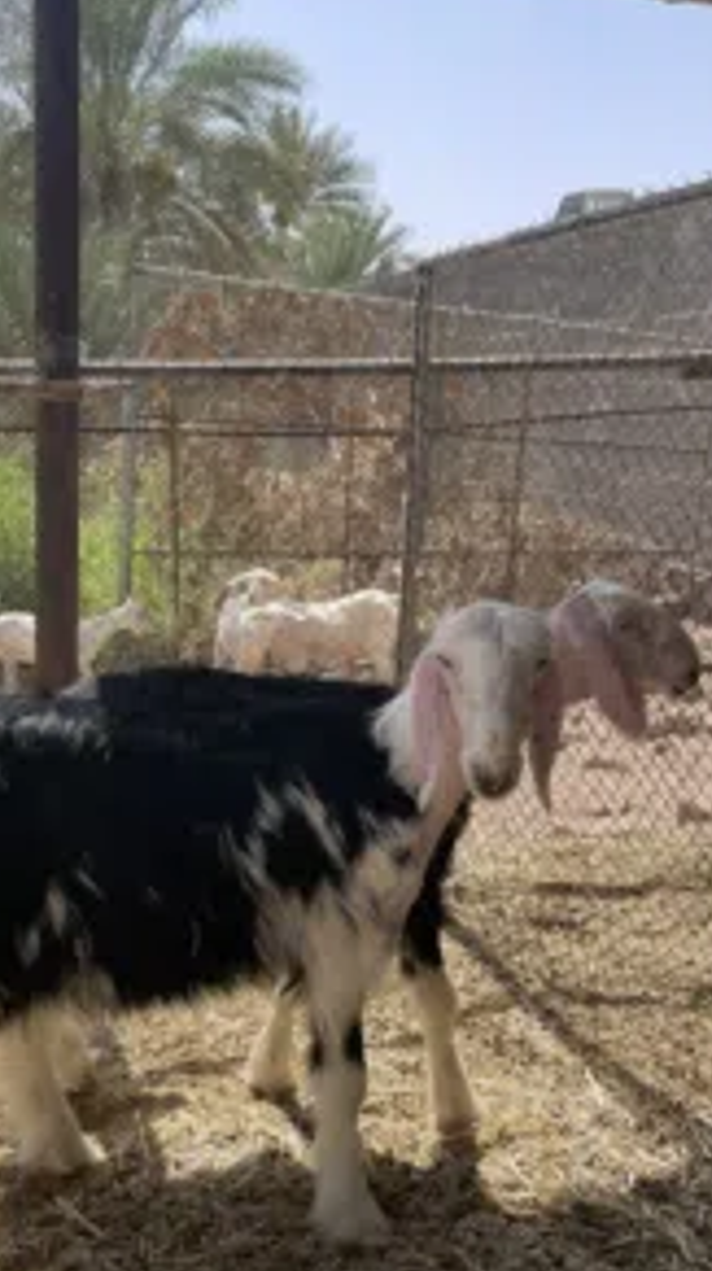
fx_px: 1313
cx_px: 192
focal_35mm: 39
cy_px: 712
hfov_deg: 29.9
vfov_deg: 51.5
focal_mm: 4.2
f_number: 1.6
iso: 32
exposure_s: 1/2506
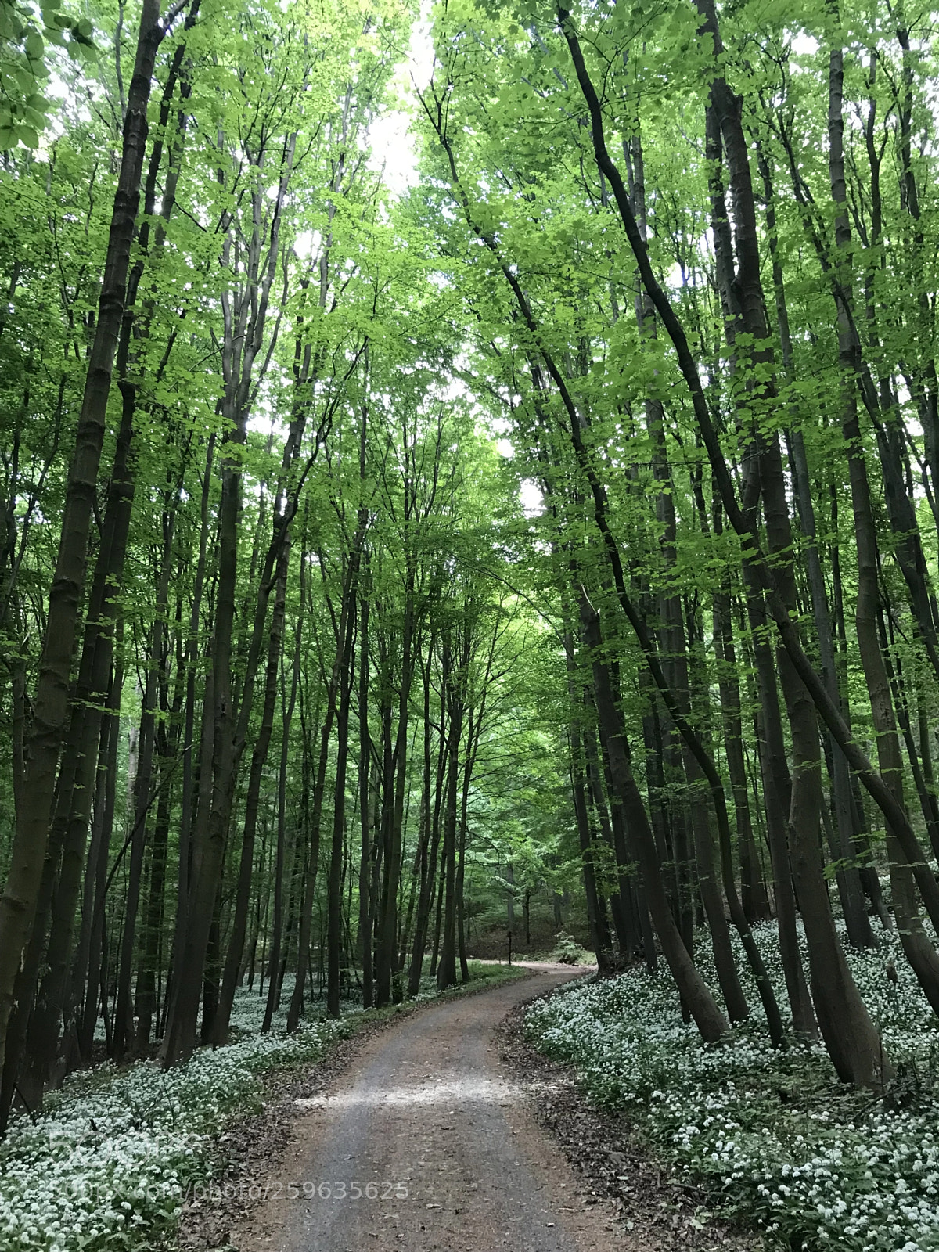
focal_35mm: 28
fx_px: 1013
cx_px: 470
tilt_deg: +18.1
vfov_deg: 63.4
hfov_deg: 49.7
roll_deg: -1.7
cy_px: 626
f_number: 1.8
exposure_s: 1/31
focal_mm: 3.99
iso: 40
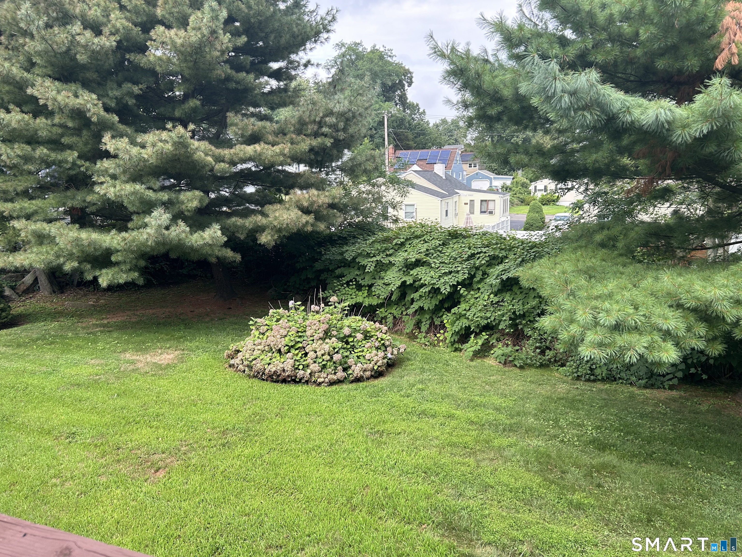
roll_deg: +1.7
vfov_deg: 53.1
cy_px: 278
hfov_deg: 67.3
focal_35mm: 26
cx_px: 371
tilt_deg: -9.8
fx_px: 557
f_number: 1.5
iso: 50
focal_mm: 5.7
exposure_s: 1/621
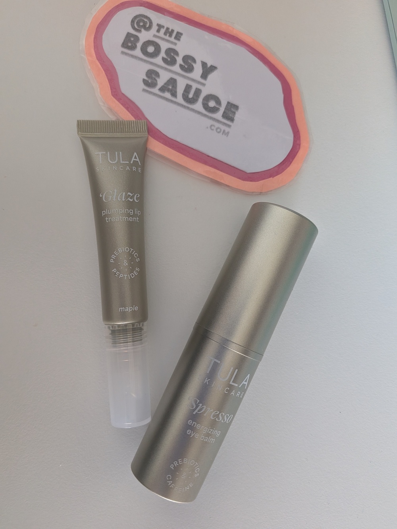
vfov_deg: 71.6
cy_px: 264
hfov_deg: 56.8
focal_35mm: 24
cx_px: 198
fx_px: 367
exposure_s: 1/60
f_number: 1.7
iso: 298
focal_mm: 4.53
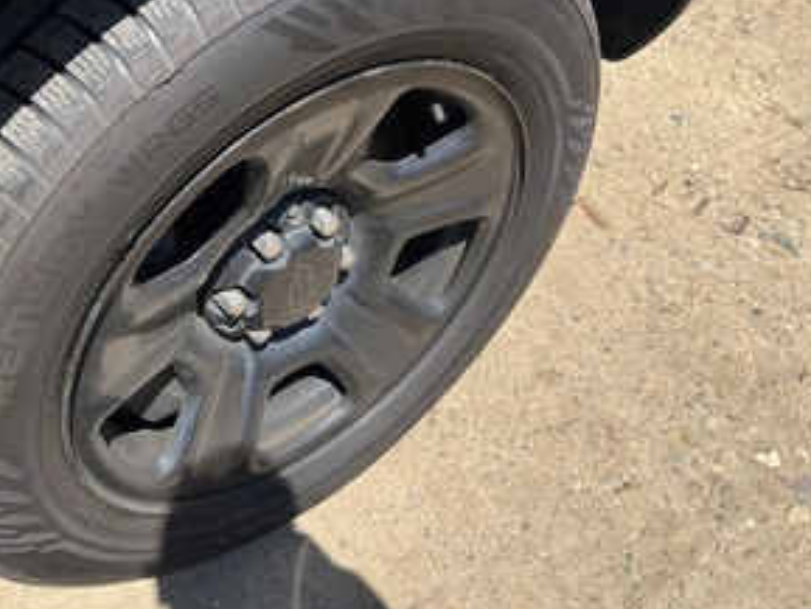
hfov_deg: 51.1
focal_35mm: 36
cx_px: 331
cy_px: 278
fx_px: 844
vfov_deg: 39.7
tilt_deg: -47.0
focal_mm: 5.1
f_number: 1.6
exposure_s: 1/2755
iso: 50
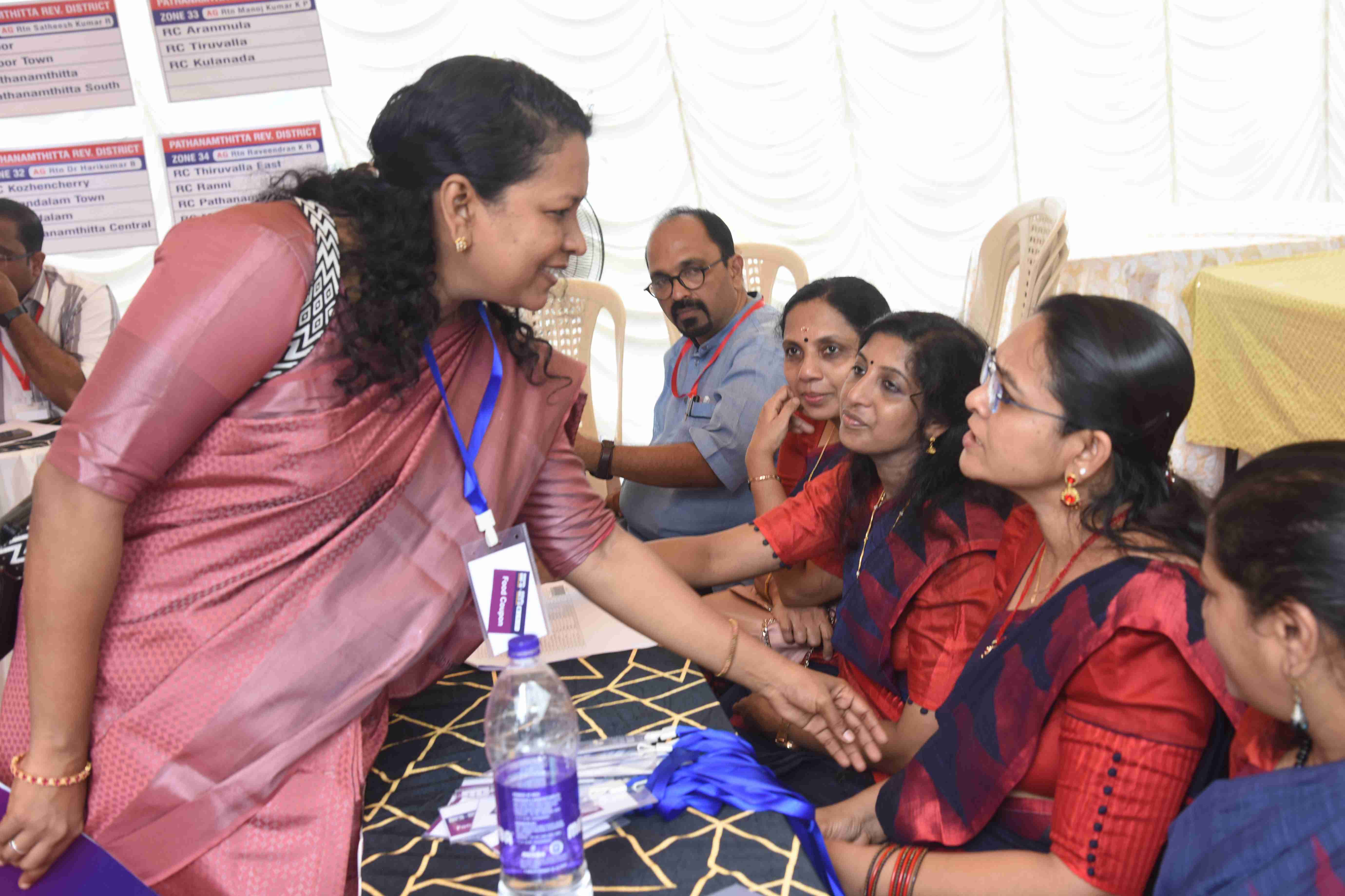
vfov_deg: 27.0
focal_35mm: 50
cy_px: 448
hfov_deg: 39.6
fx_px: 1868
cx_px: 672
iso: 500
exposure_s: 1/100
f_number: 6.3
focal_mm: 50
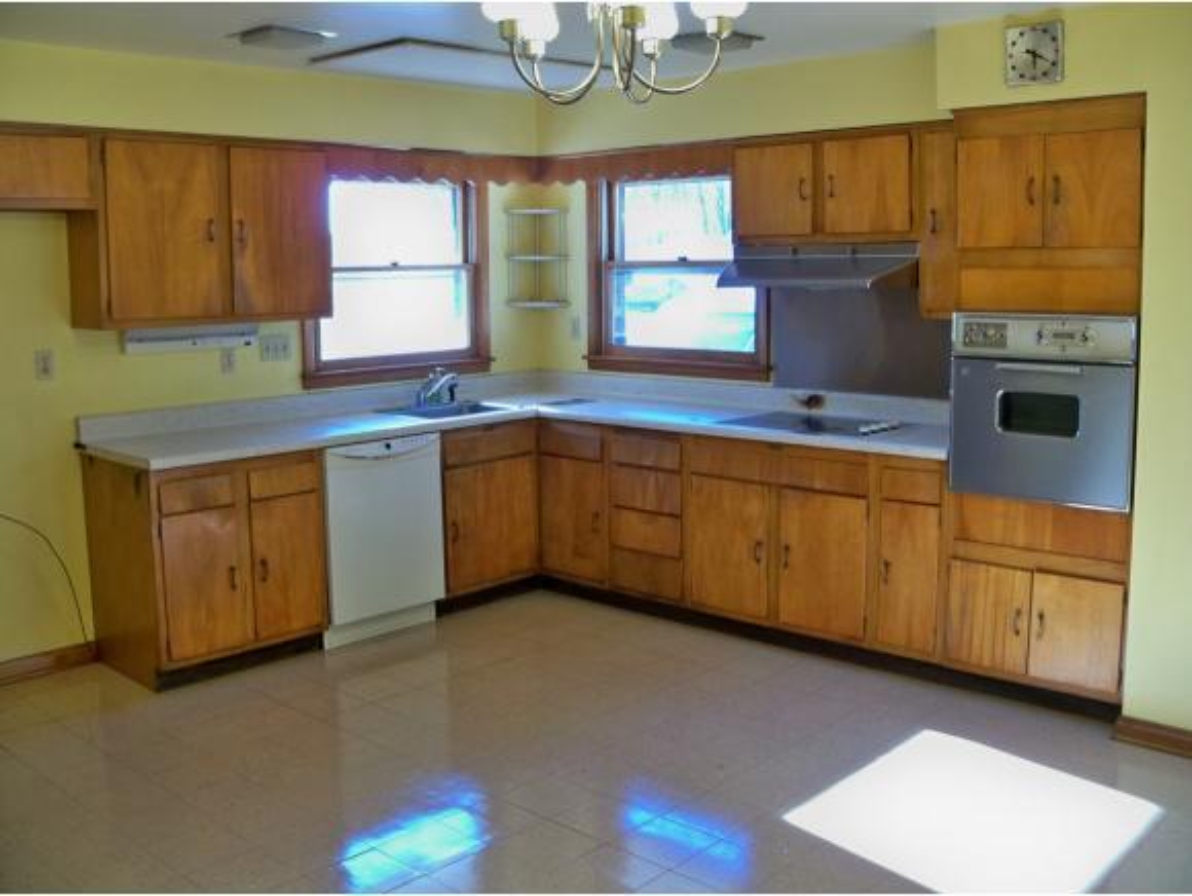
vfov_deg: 40.8
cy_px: 448
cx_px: 596
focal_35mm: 35
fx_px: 1206
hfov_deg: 52.6
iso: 200
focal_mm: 6.2
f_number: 3.5
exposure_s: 1/30
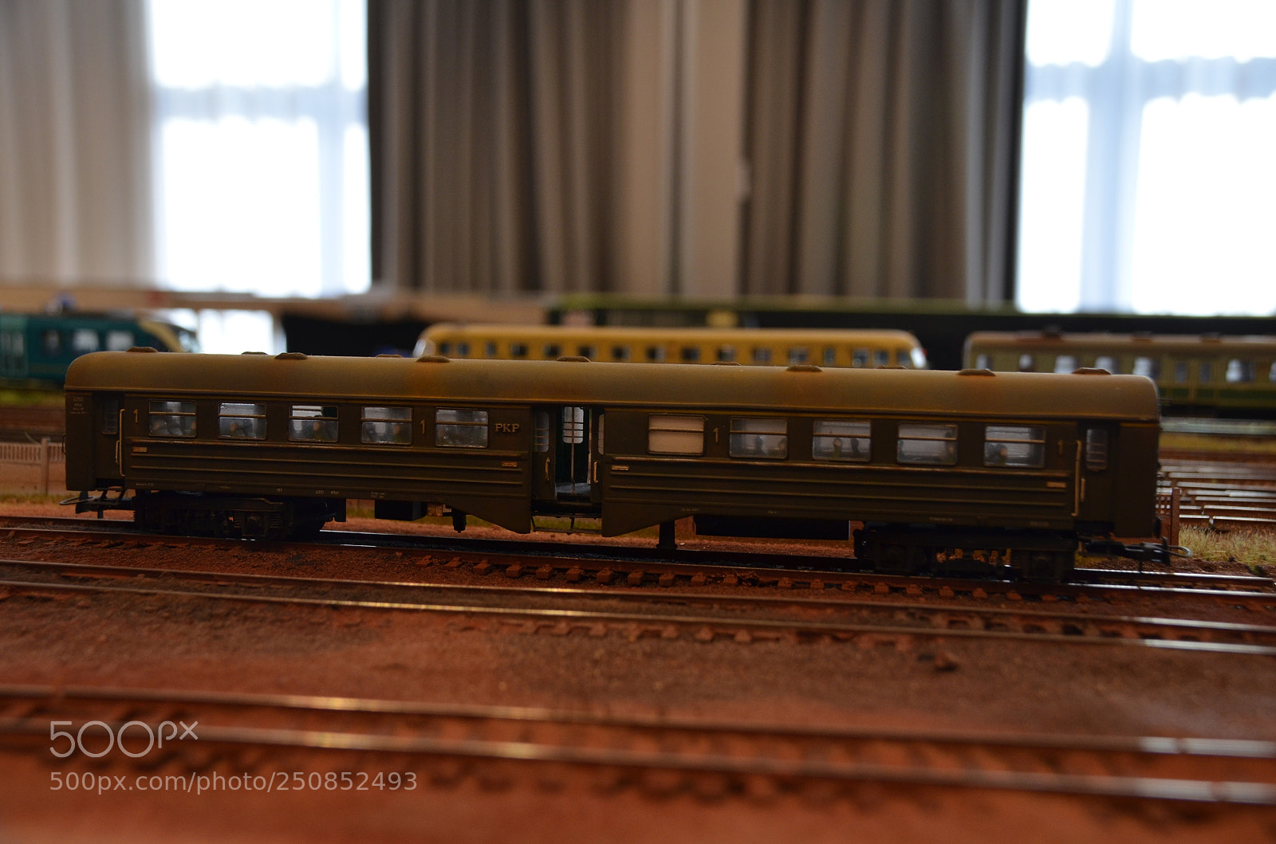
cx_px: 638
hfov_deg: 51.4
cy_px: 422
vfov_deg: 35.3
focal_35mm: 38
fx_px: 1326
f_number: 5.6
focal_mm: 25
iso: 400
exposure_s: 1/125
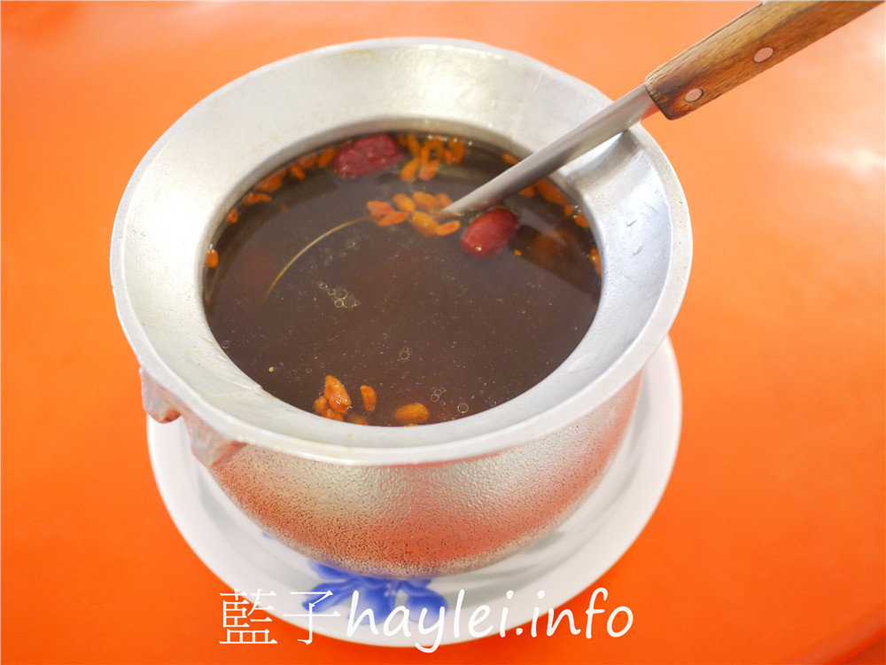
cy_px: 332
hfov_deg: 60.0
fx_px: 768
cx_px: 443
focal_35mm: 30
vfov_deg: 46.8
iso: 1600
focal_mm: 15
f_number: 1.7
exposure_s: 1/60
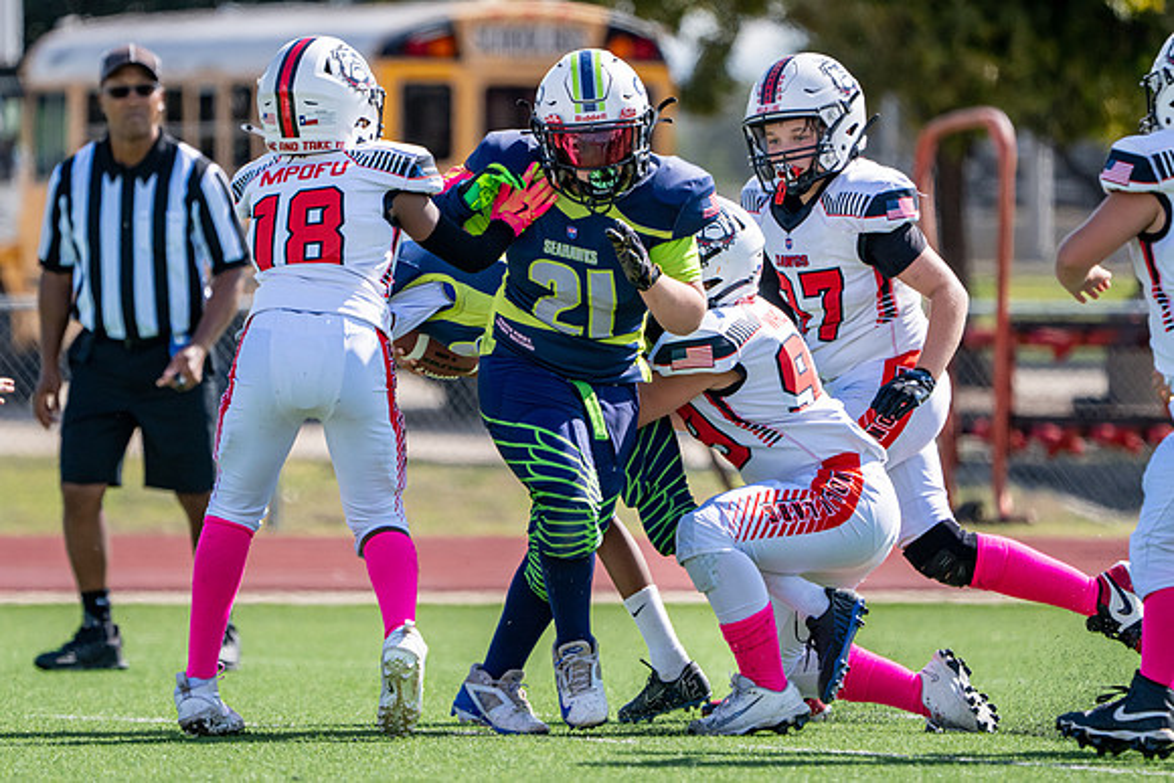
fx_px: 15295
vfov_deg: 2.9
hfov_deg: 4.4
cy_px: 397
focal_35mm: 469
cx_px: 509
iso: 640
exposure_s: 1/2500
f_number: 5.6
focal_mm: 345
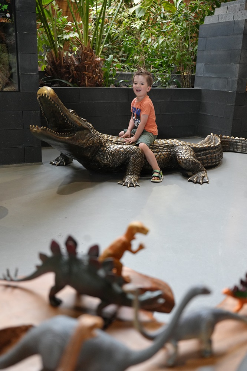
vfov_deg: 54.5
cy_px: 186
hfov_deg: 37.8
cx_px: 124
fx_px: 360
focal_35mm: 35
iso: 2500
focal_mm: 35
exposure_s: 1/160
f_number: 4
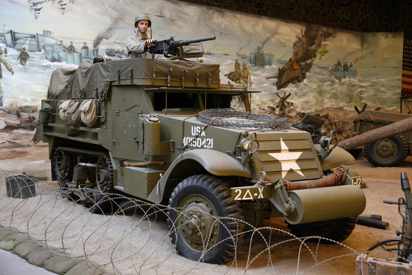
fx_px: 515
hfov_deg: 43.6
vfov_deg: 29.9
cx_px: 206
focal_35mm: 45
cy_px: 138
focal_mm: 30
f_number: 3.2
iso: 500
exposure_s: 1/40
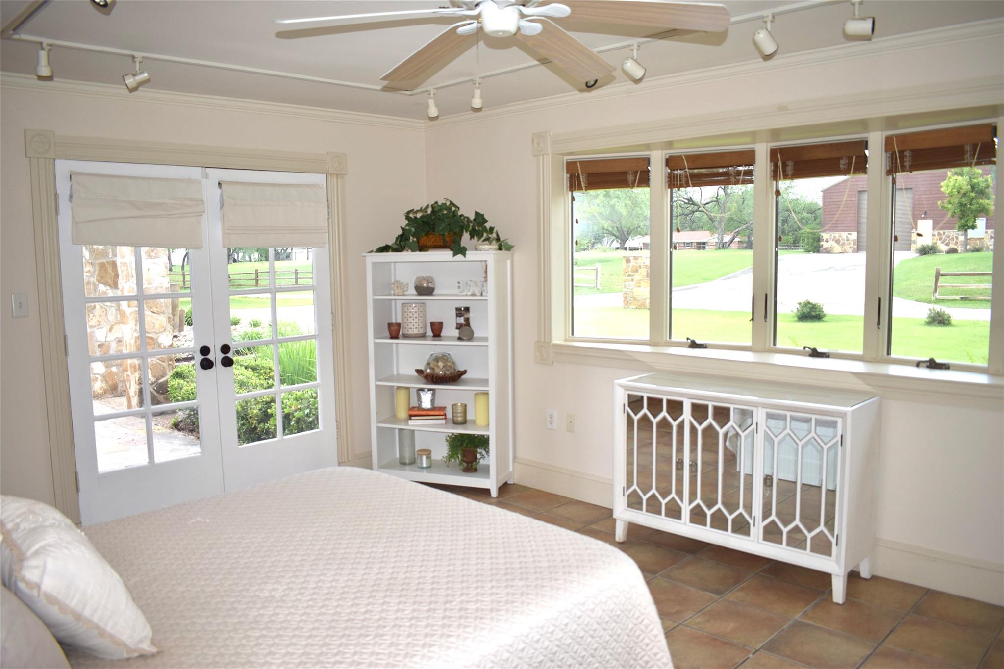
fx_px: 753
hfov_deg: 67.4
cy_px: 334
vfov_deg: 47.9
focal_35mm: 27
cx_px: 502
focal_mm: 18
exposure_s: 1/200
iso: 100
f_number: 3.5
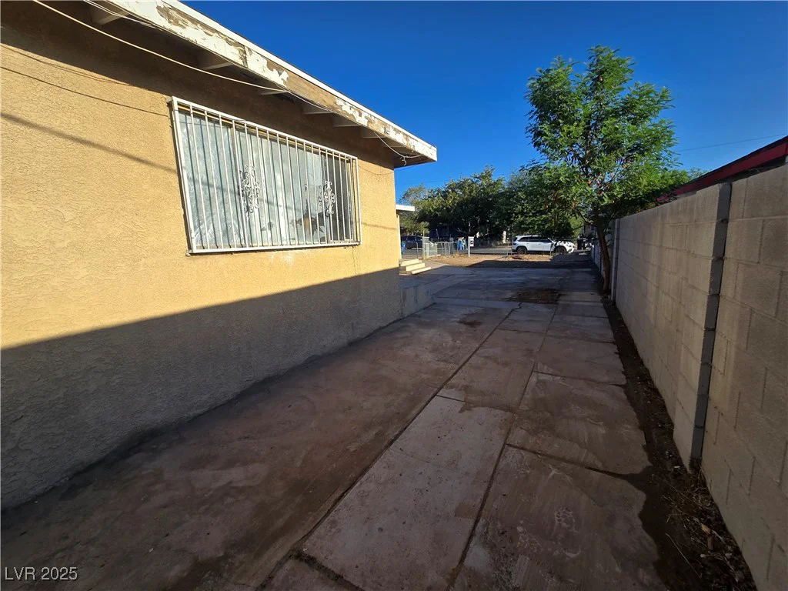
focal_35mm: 13
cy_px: 296
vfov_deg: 89.9
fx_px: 296
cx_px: 394
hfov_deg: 106.2
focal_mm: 2.2
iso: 50
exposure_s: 1/1814
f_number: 2.2
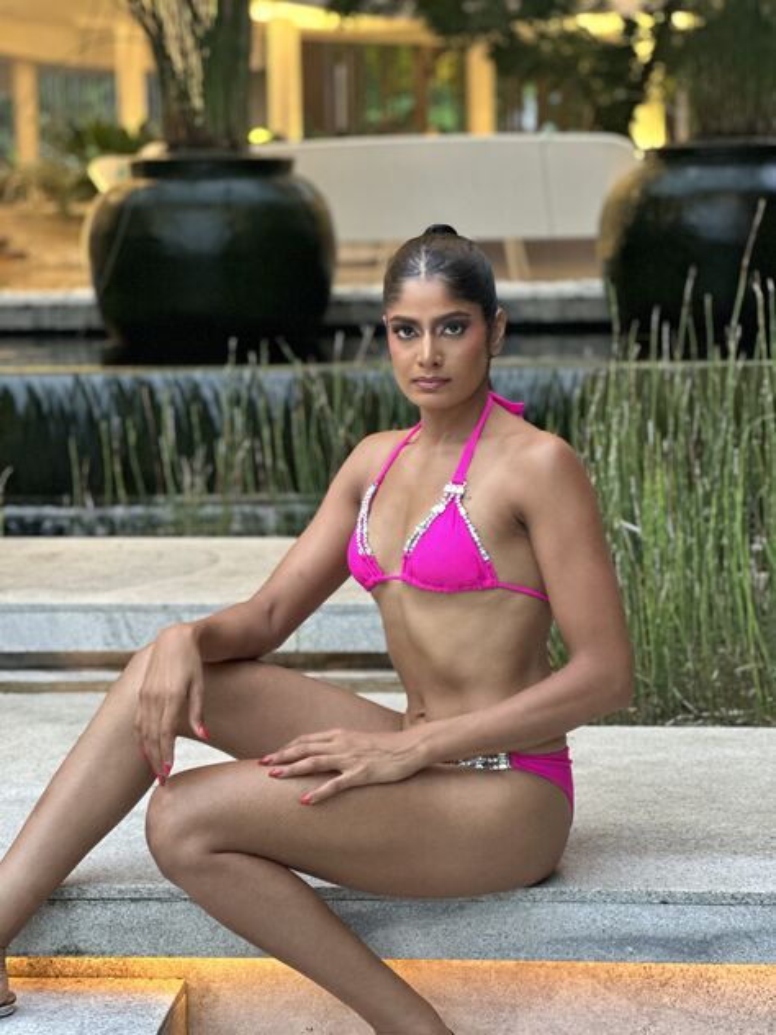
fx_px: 2302
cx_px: 388
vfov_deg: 25.3
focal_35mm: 77
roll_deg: +1.1
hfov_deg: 19.1
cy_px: 518
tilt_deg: -6.4
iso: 400
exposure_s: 1/24
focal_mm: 9
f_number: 2.8
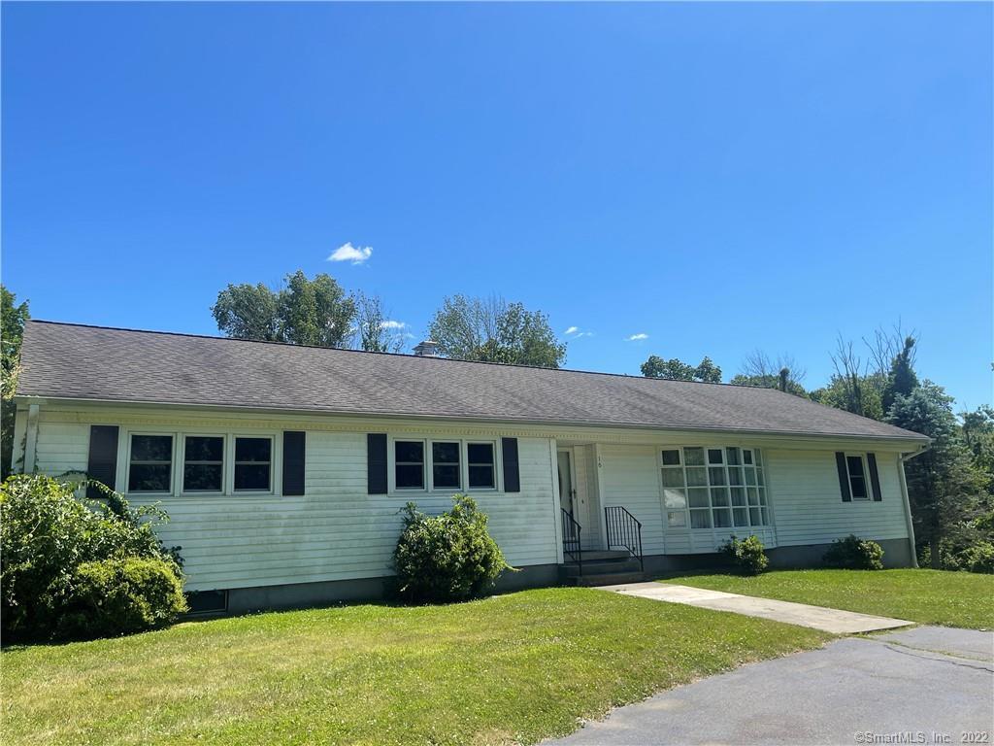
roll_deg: +2.6
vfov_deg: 53.1
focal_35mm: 26
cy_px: 373
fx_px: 747
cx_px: 497
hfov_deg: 67.3
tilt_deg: +11.2
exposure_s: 1/2786
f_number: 1.6
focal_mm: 5.1
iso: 32
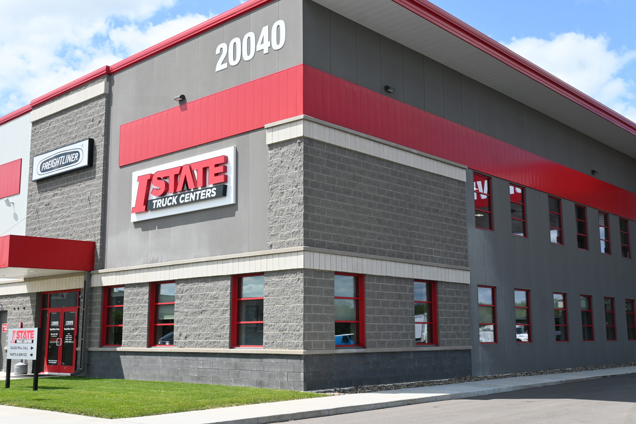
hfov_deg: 48.7
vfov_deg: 33.6
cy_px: 212
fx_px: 702
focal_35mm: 40
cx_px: 318
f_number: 6.3
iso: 100
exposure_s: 1/320
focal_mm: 26.5
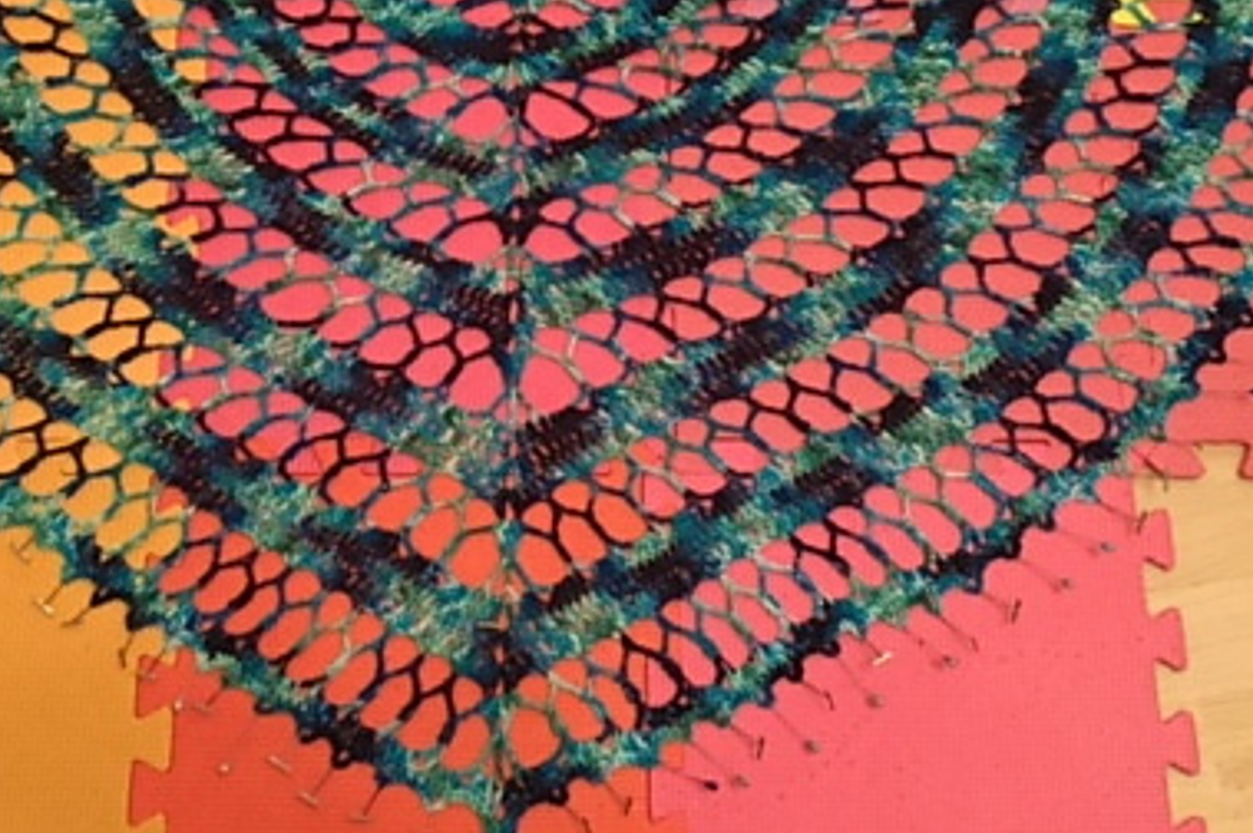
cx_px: 519
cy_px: 208
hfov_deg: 38.8
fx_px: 1774
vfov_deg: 26.1
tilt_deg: -73.3
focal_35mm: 51
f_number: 2.2
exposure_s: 1/17
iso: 250
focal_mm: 4.15
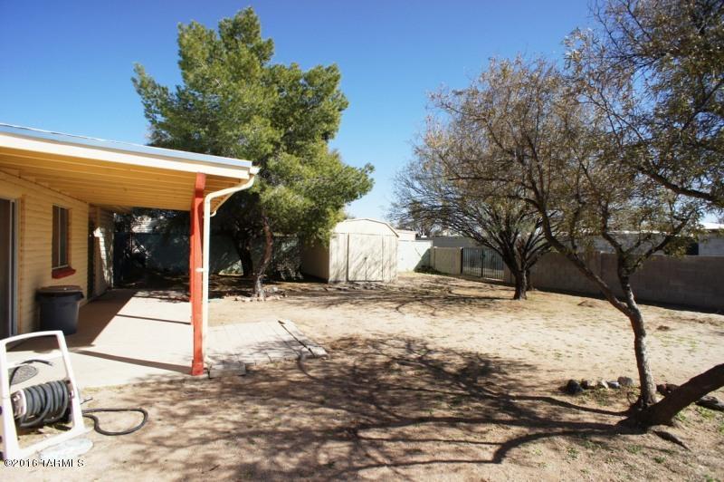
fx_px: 482
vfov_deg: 53.1
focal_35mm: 24
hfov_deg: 73.8
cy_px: 241
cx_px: 362
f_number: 6.3
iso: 200
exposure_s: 1/500
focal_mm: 16
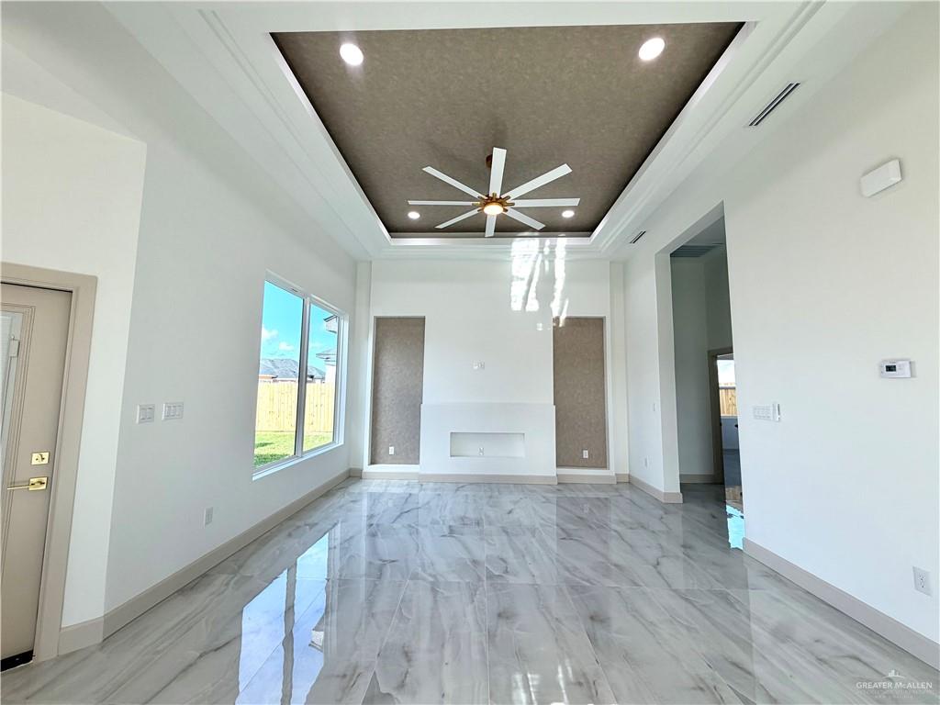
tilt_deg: +5.9
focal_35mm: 14
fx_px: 380
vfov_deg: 85.7
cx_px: 470
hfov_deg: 102.1
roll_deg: +0.0
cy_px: 352
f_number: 2.2
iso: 50
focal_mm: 2.22
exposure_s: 1/152
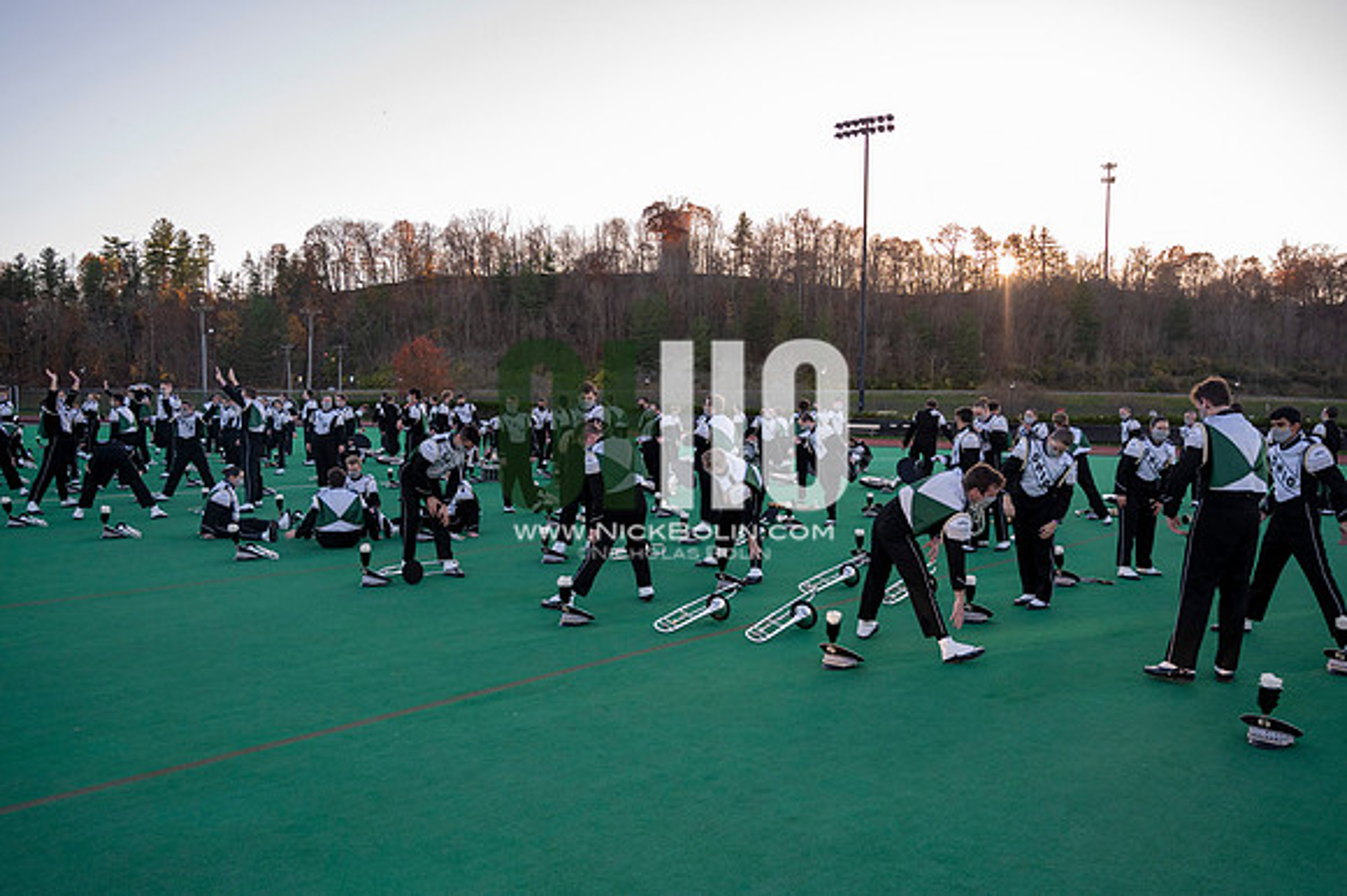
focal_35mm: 30
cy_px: 448
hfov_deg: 61.1
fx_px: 1141
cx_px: 674
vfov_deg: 42.9
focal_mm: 30.5
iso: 2000
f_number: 4
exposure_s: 1/3200
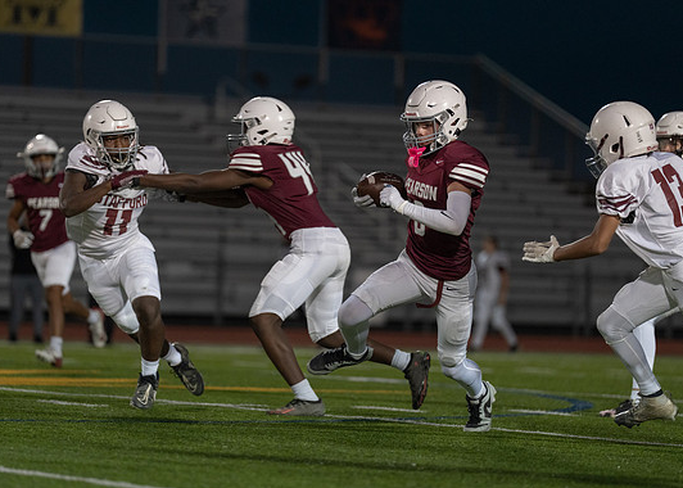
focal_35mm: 241
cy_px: 255
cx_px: 313
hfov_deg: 8.4
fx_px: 4675
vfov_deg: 6.0
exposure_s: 1/1000
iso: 1250
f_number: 2.8
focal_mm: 200
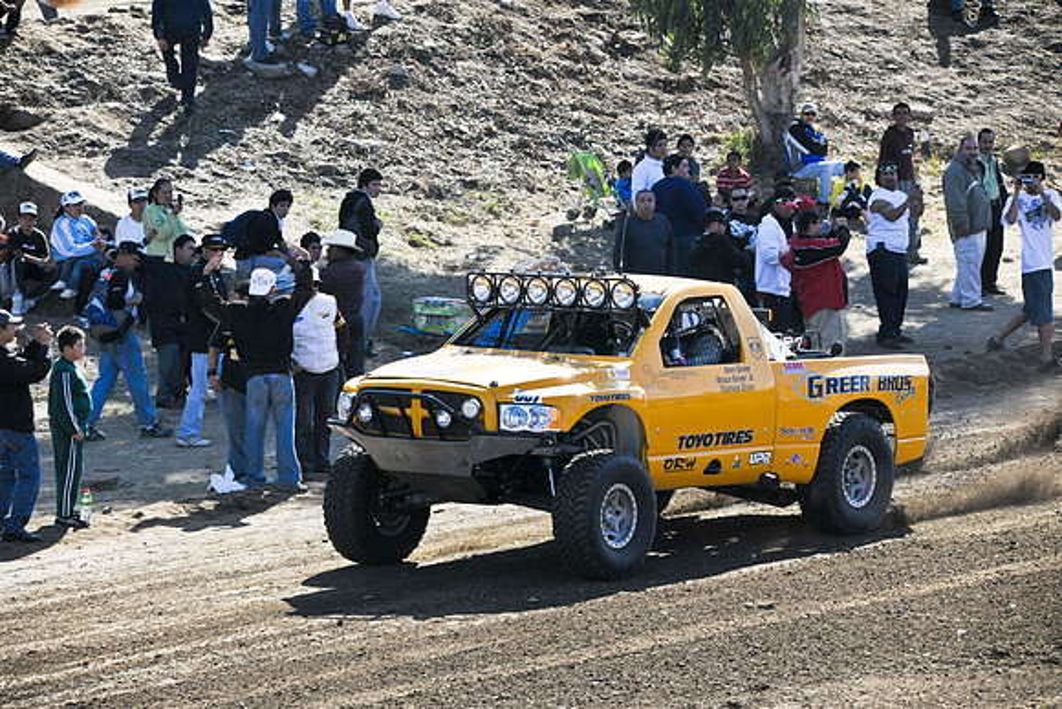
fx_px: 6786
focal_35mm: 230
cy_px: 354
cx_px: 531
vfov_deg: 6.0
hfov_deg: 8.9
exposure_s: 1/1600
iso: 800
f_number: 10
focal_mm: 230
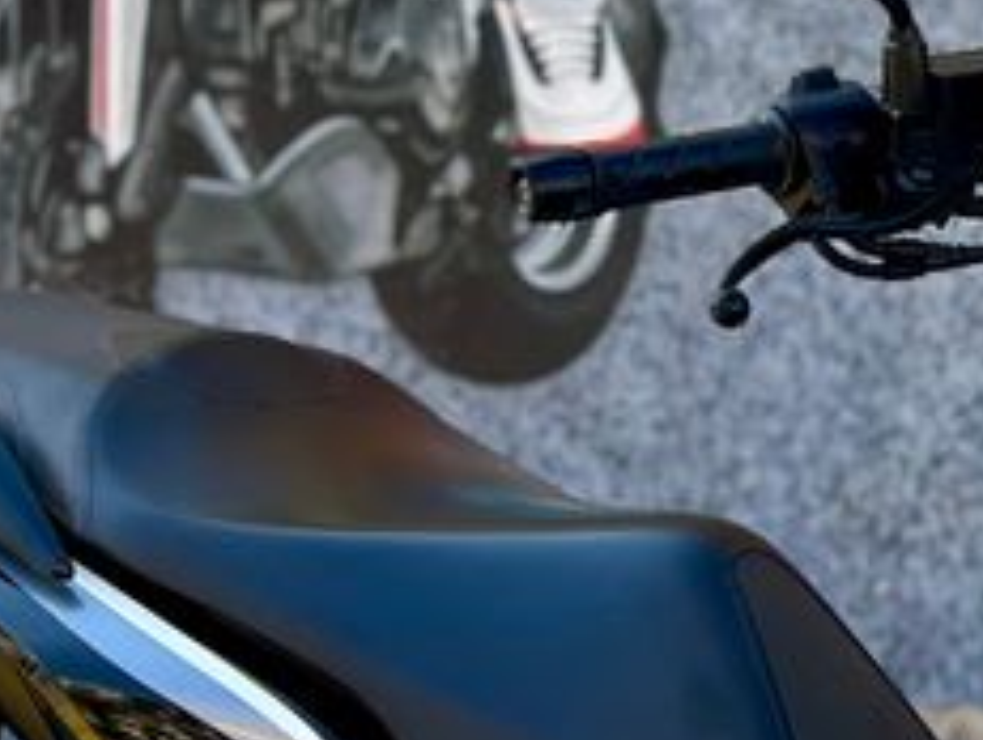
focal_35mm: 91
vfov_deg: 16.0
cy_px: 723
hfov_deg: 20.1
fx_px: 2588
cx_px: 1196
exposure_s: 1/678
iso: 50
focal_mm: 5.7
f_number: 1.5
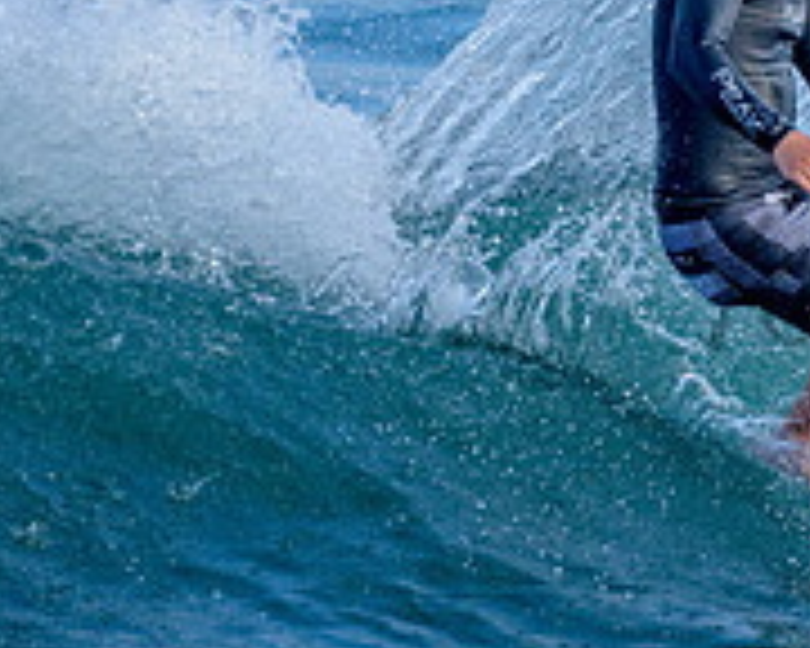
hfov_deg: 1.0
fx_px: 44398
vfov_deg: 0.8
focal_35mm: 1852
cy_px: 90
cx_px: 859
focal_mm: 500
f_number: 5.6
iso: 500
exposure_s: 1/1250
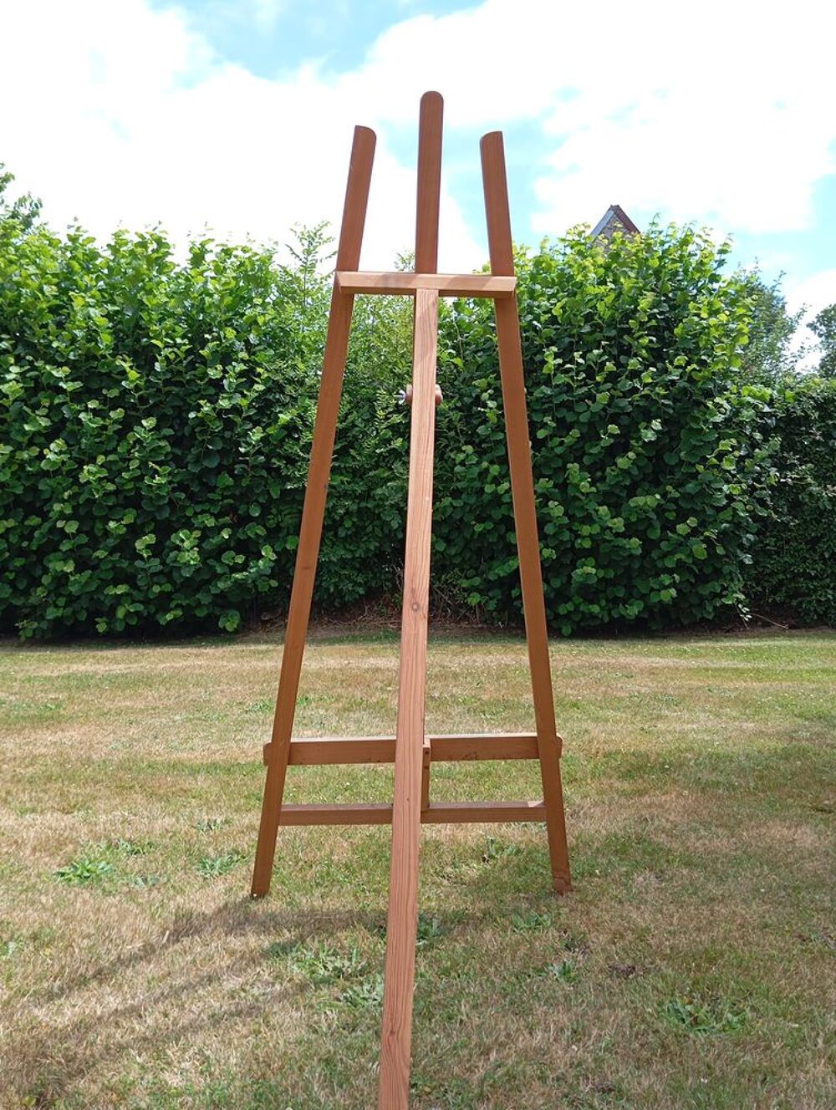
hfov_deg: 46.9
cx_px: 418
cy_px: 555
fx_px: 964
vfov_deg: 59.9
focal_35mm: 30
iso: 111
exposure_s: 1/313
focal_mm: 4.22
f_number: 1.8
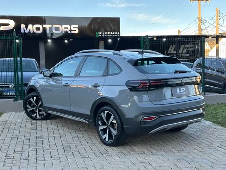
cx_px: 113
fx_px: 314
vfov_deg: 30.3
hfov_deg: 39.6
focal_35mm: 48
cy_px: 85
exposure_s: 1/281
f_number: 1.78
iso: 64
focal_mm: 6.86
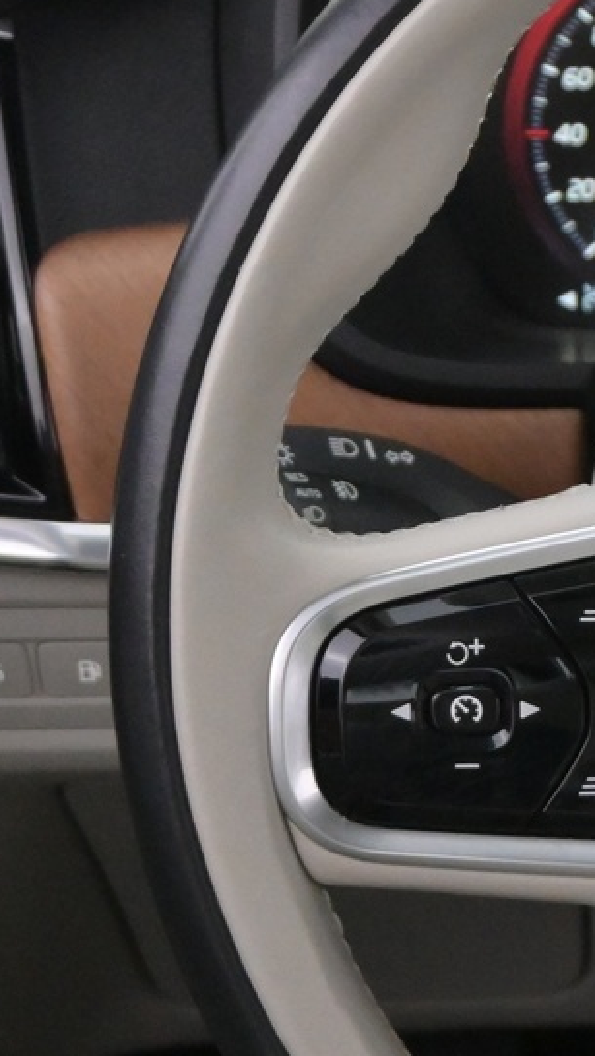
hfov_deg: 8.2
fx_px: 3988
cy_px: 661
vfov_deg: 15.1
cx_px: 1060
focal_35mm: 142
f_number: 4.8
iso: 4500
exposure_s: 1/50
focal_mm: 30.5
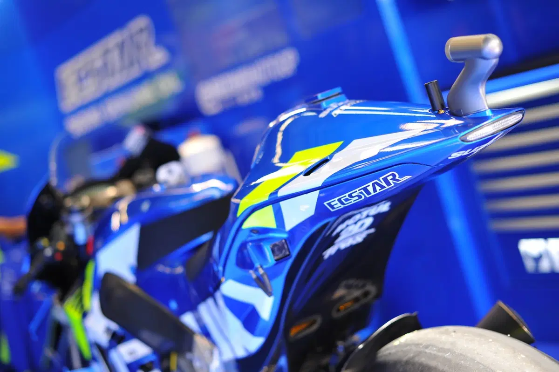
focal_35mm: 50
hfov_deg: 39.6
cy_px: 186
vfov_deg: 27.0
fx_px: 776
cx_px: 280
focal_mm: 50
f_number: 2
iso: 200
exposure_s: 1/125
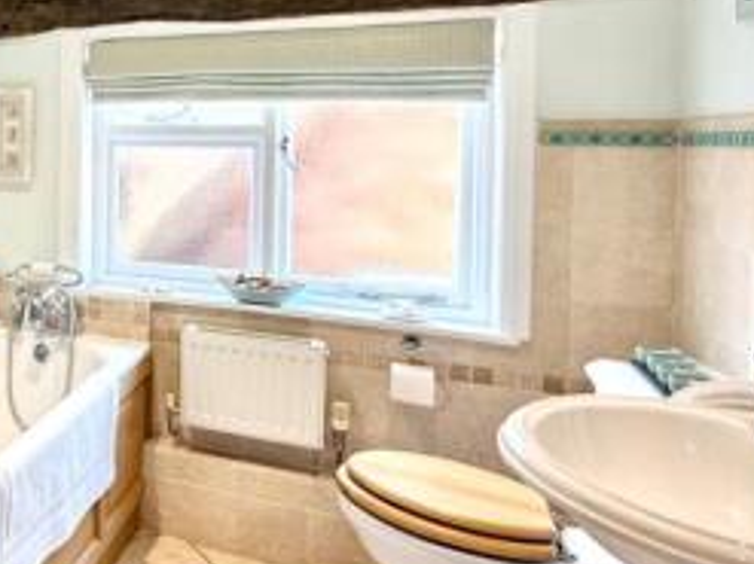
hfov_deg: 45.3
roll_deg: -1.3
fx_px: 718
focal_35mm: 33
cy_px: 154
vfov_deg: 41.9
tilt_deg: -0.7
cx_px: -26
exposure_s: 1/100
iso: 160
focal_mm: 2.22
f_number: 2.2
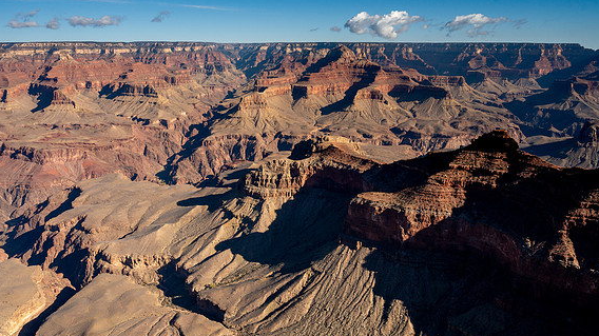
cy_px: 175
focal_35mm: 26
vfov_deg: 44.3
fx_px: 413
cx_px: 303
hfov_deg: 71.9
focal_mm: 24
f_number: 8
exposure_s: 1/2000
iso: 400
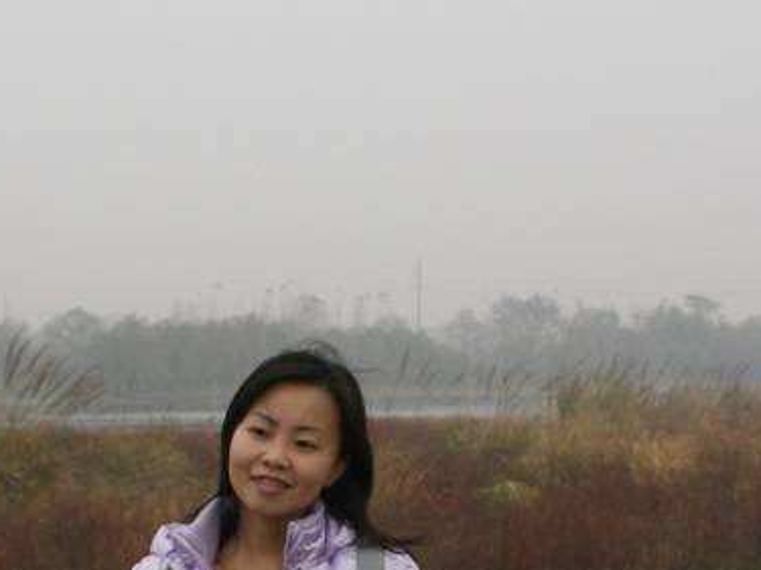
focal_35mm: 98
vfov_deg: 14.9
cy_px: 539
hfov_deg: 20.0
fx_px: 2154
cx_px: 338
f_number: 3.5
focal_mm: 18
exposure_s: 1/30
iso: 250
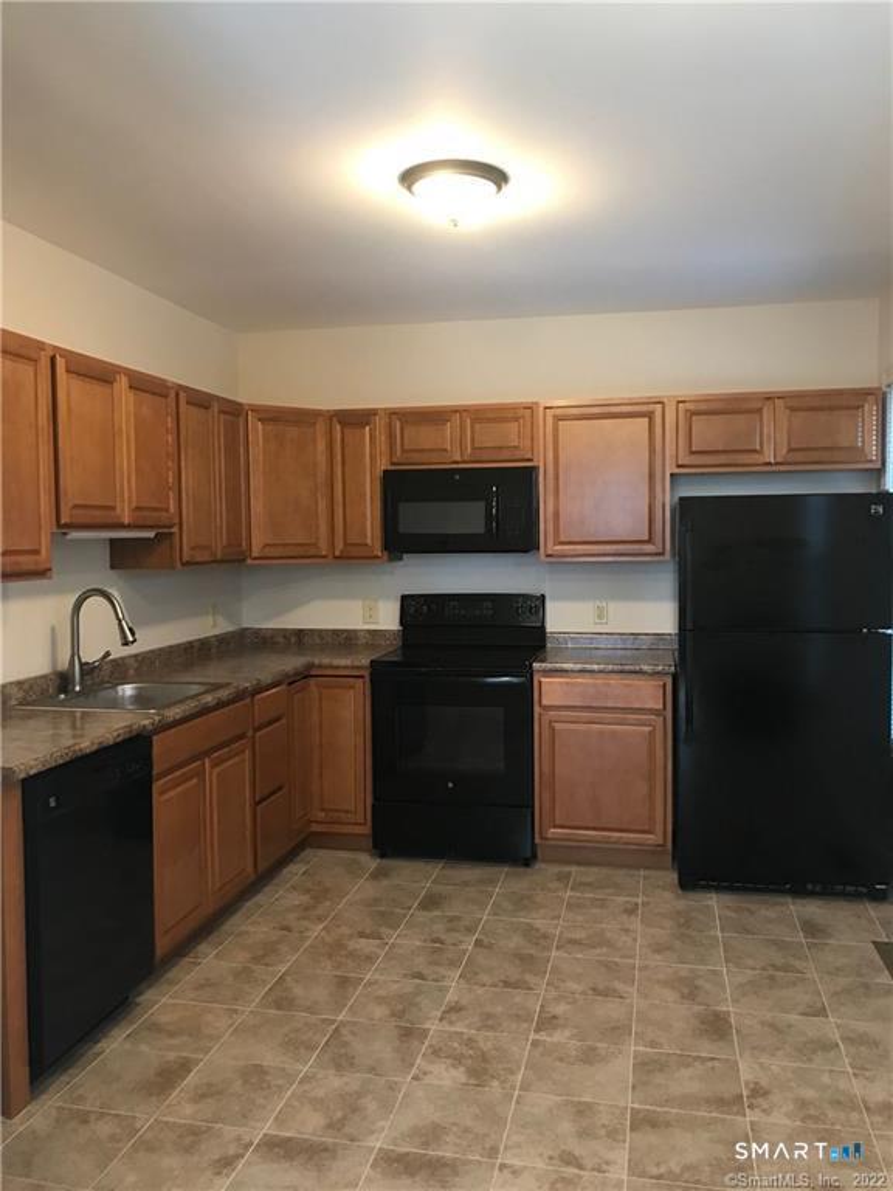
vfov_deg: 63.4
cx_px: 446
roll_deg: +1.0
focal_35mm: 28
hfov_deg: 49.7
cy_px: 596
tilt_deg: -2.7
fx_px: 963
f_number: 1.8
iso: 40
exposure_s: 1/15
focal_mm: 3.99
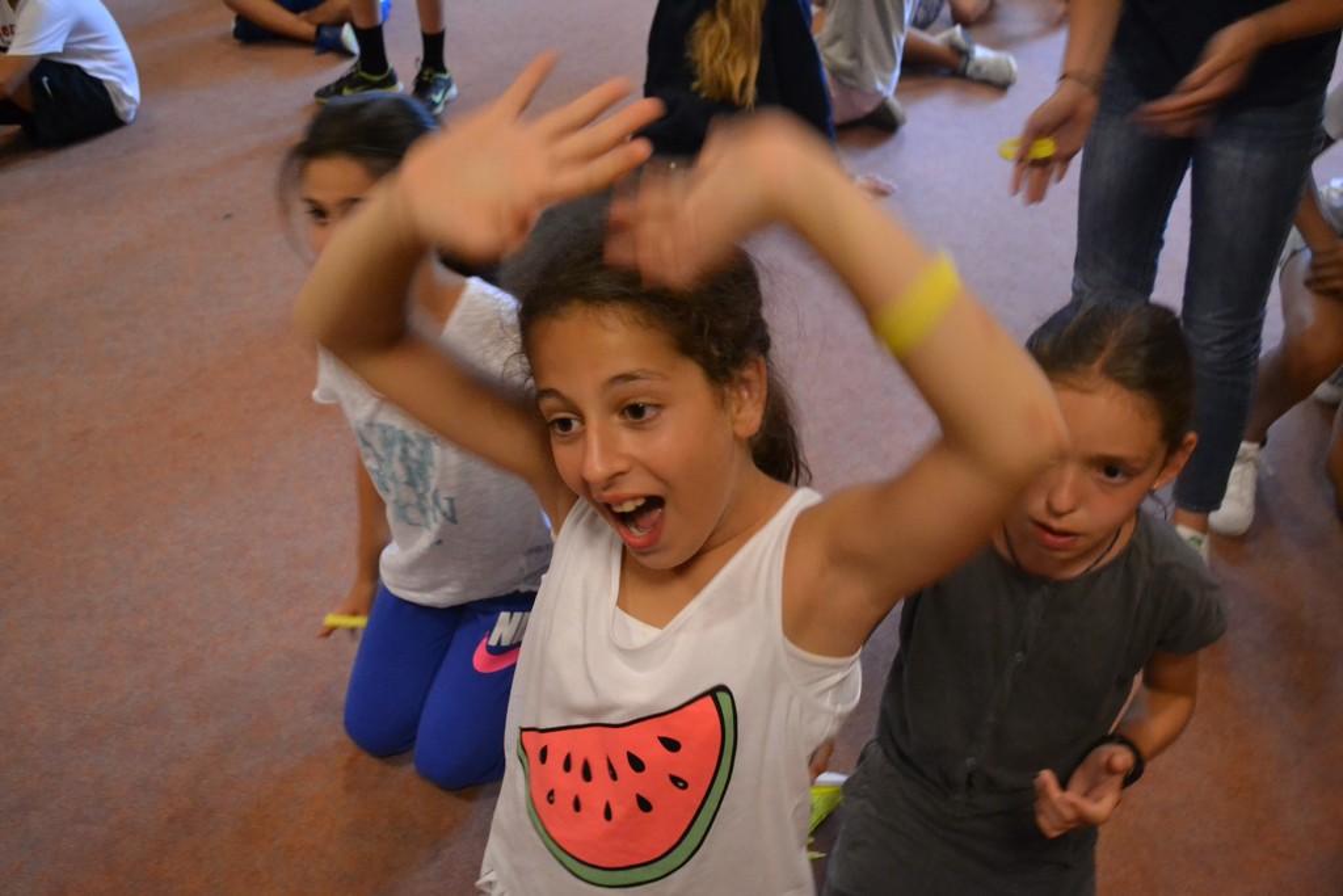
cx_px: 672
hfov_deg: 57.2
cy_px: 448
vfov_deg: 40.0
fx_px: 1231
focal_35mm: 33
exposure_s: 1/30
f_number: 3.8
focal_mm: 22
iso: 3200
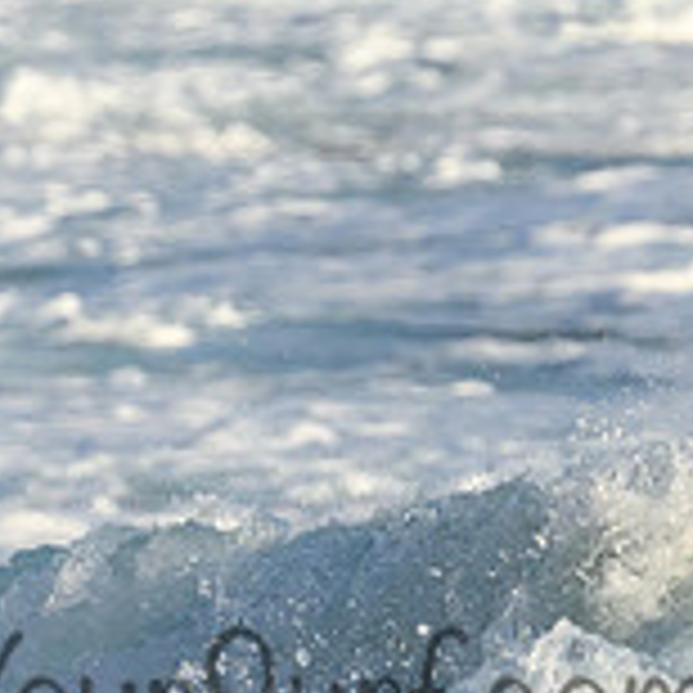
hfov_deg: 0.7
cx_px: 351
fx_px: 53793
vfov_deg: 0.7
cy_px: 676
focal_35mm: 2375
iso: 1600
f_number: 11
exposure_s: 1/2000
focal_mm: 540
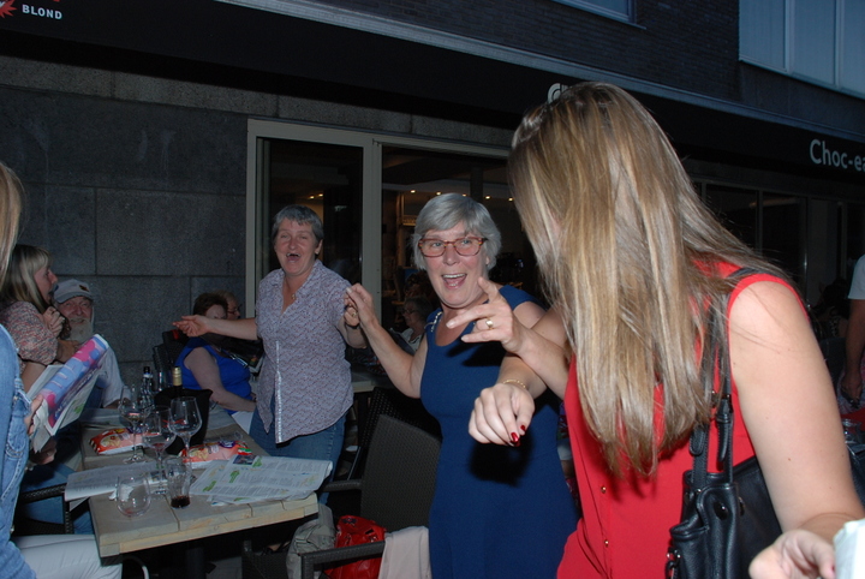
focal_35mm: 27
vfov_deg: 48.1
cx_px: 432
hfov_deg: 67.3
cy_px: 290
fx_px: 650
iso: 320
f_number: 5.6
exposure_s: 1/60
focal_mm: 18
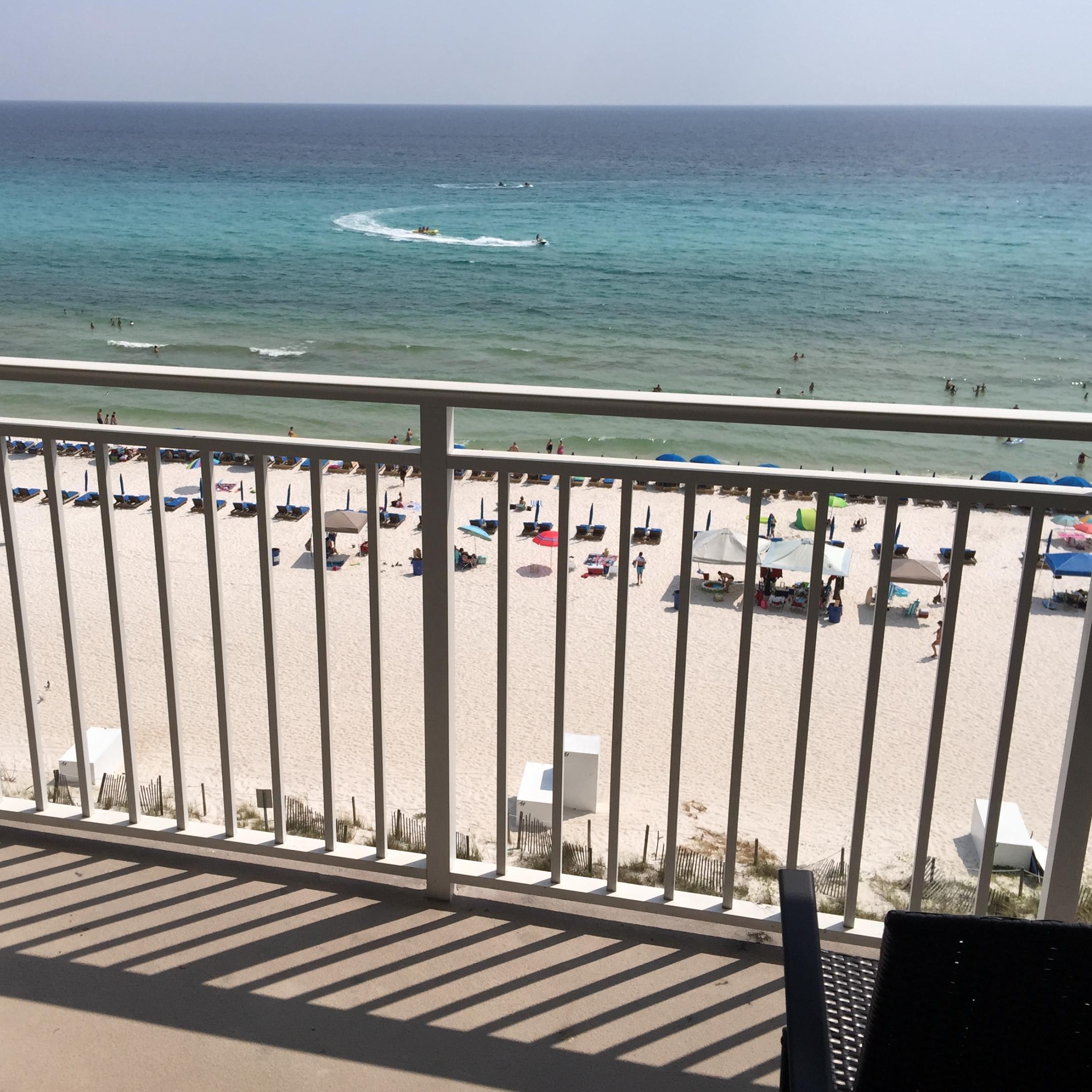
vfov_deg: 47.2
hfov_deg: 47.1
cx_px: 477
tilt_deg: -19.6
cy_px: 533
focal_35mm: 35
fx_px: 1249
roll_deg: -0.8
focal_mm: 4.15
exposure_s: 1/4950
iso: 32
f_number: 2.2
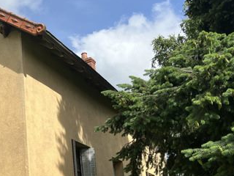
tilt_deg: +15.3
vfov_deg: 22.4
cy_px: 129
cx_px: -7
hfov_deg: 27.8
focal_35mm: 65
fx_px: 439
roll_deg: +2.9
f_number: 1.6
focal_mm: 5.1
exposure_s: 1/4854
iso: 50
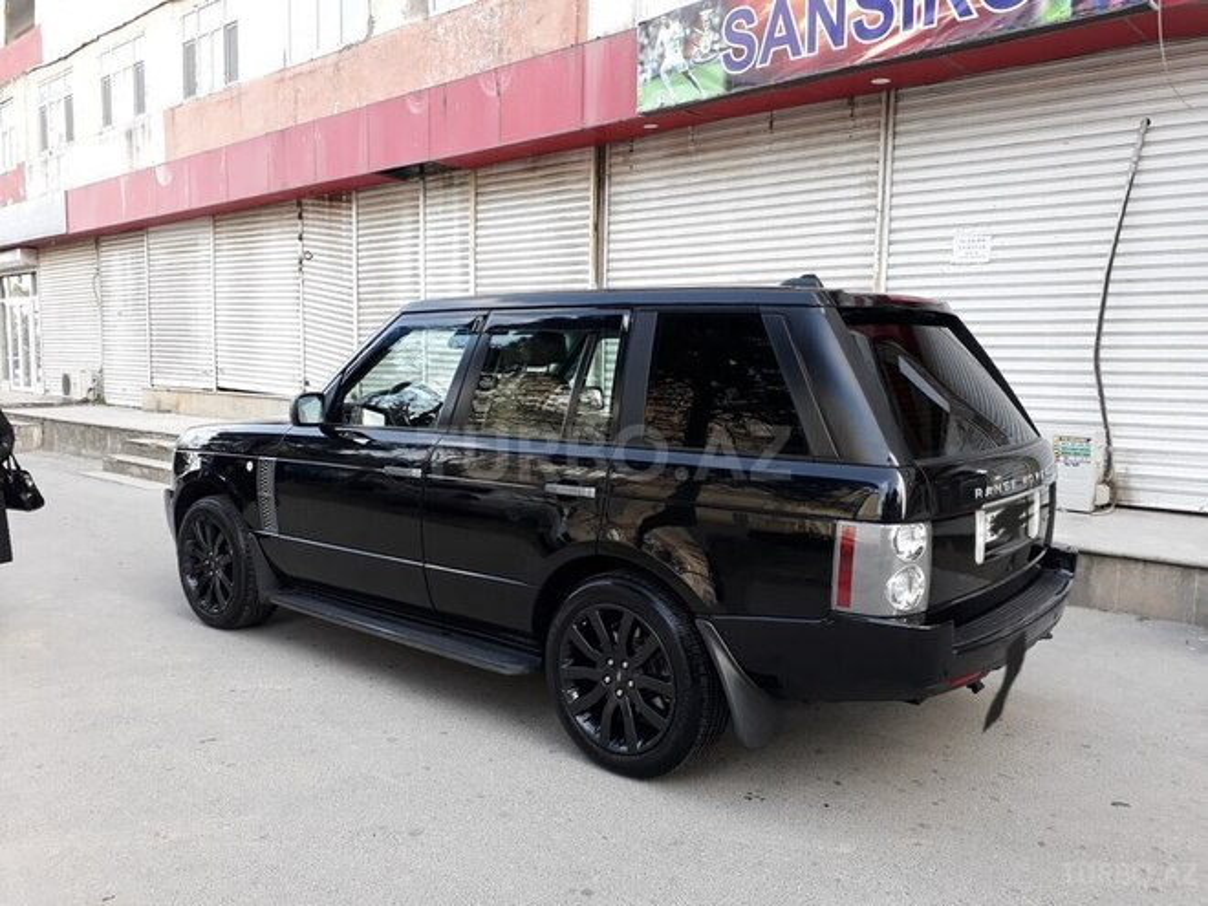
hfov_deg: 65.3
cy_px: 453
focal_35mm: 27
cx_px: 604
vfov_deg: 51.4
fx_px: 942
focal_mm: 3.6
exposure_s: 1/100
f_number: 1.9
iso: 50
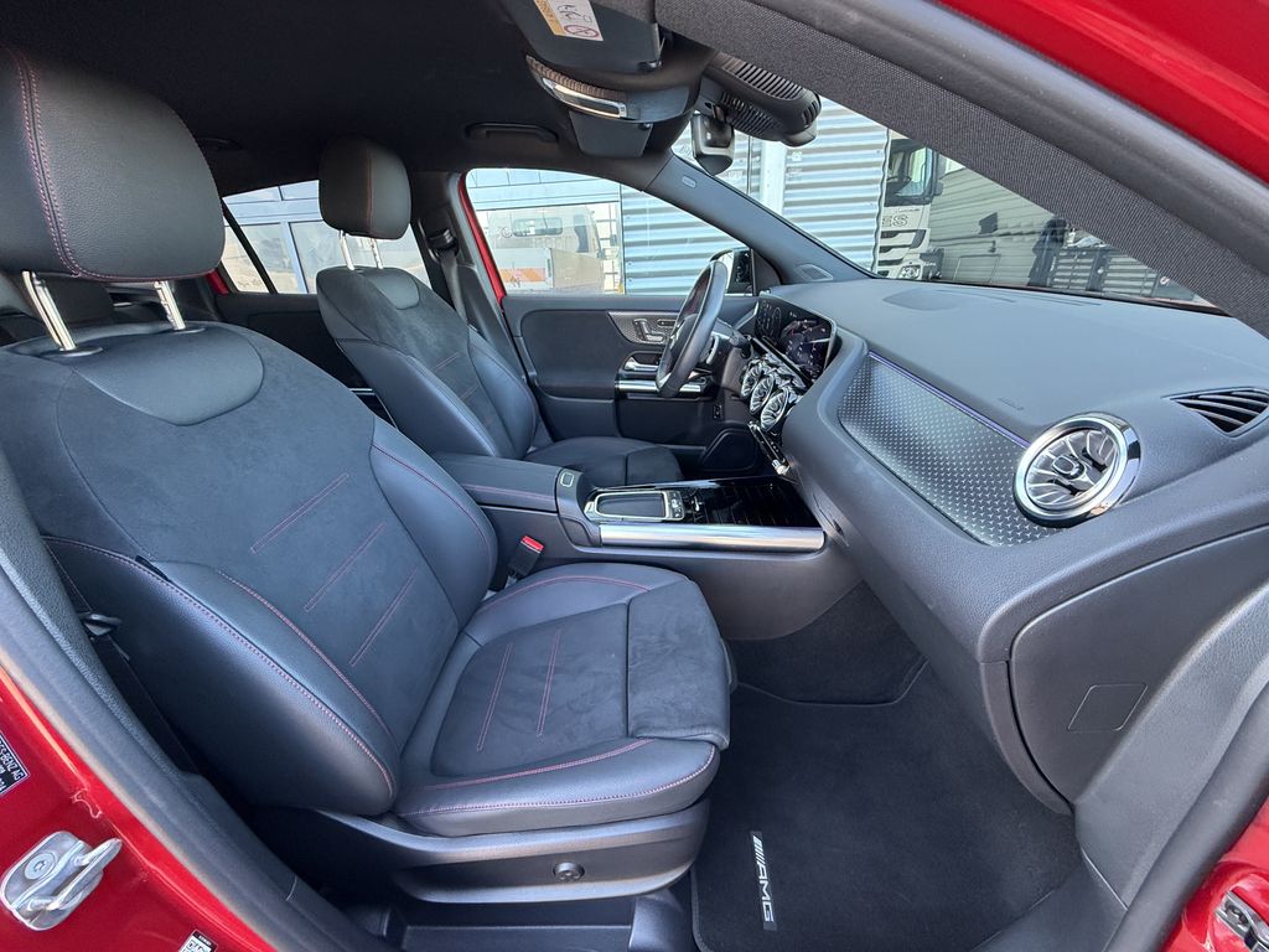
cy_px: 476
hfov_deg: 102.1
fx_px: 513
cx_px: 634
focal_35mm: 14
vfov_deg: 85.7
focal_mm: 2.22
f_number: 2.2
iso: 320
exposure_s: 1/106
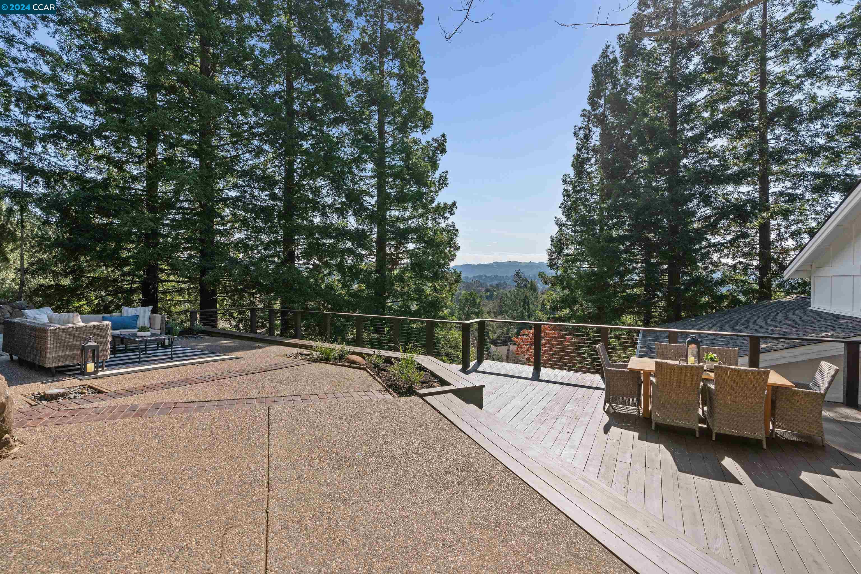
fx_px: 383
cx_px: 430
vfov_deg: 73.7
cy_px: 287
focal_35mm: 16
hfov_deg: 96.7
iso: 100
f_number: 6.3
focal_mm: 16
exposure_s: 1/400
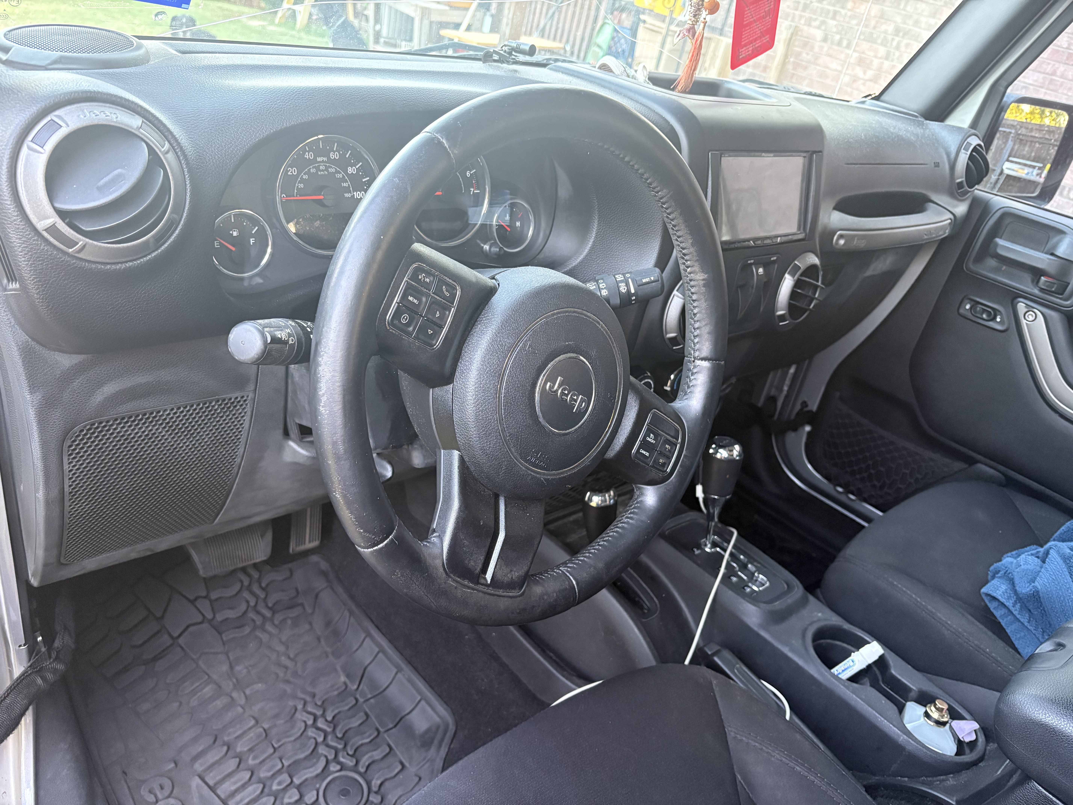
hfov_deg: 67.3
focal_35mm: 26
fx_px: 806
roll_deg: -14.7
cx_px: 536
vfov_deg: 53.1
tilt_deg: -28.0
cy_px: 402
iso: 400
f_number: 1.6
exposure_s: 1/60
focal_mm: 5.96
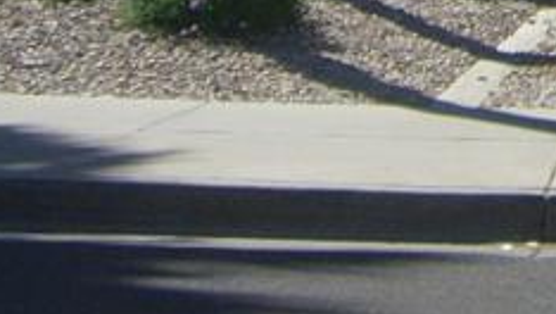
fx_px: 2670
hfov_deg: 11.0
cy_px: -595
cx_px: 1050
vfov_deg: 6.2
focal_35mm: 181
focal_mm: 6.2
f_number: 4.3
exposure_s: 1/640
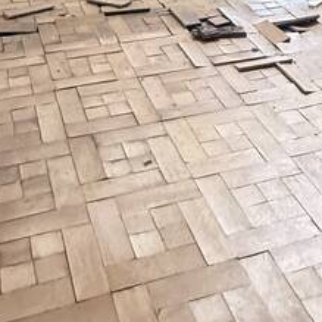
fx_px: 642
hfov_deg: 28.1
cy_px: -210
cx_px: 187
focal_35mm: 61
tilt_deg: -0.9
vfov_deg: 21.5
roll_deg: -1.3
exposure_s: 1/60
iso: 640
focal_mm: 2.22
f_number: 2.2
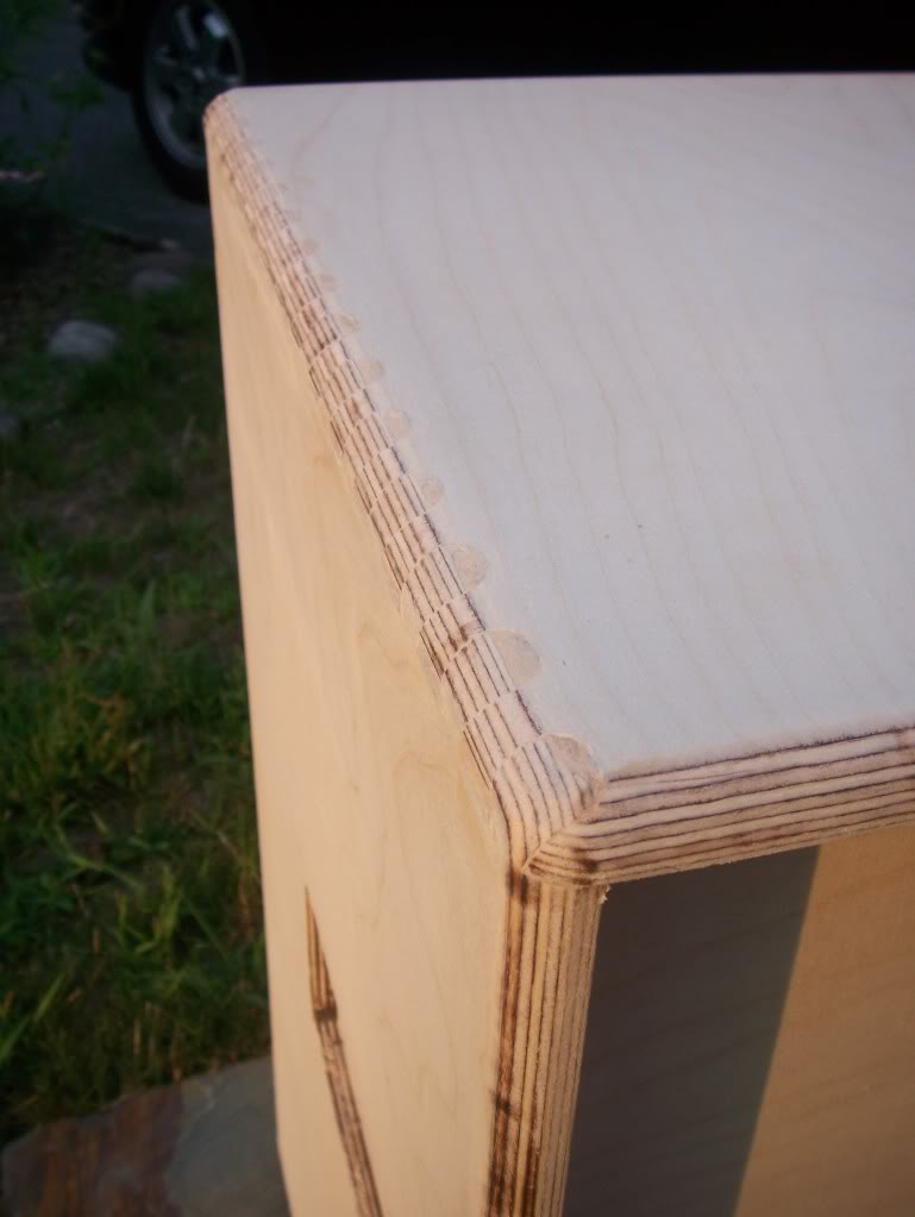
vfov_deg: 48.9
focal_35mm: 38
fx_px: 1337
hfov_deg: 37.8
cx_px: 458
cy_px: 608
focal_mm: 6.3
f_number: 3.9
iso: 64
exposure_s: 1/320
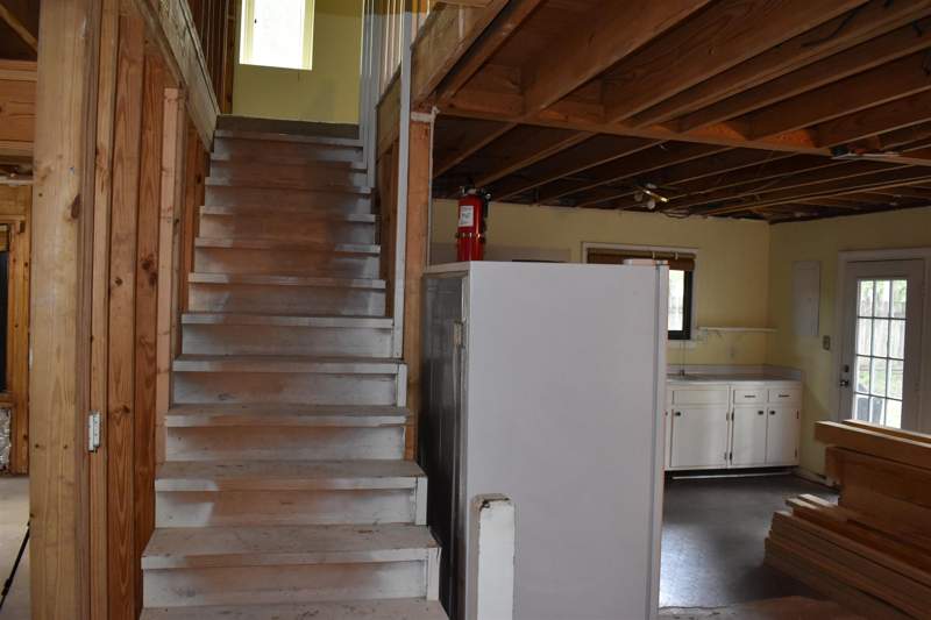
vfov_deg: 43.6
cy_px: 310
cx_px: 466
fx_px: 776
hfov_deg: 61.9
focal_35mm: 30
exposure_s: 1/60
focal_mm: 20
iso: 2000
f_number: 3.5
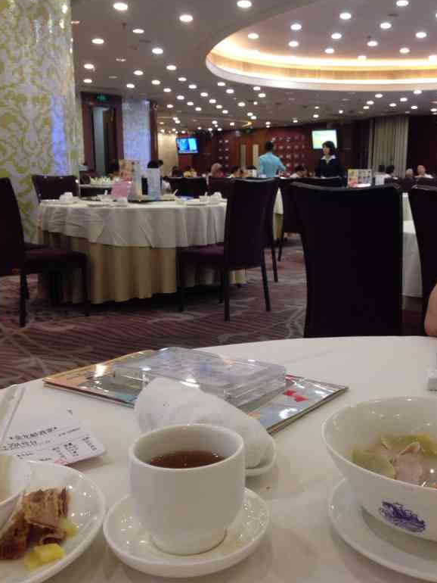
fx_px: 673
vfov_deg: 46.8
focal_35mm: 40
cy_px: 300
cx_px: 259
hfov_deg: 35.9
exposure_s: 1/20
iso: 80
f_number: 2.4
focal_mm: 4.12
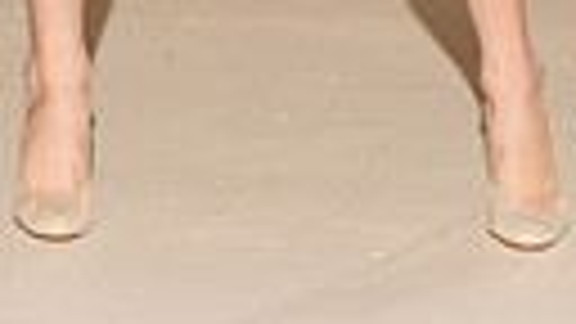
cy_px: -680
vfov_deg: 4.0
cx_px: 169
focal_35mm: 294
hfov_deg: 7.3
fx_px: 4490
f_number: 9
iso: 800
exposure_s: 1/250
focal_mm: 80
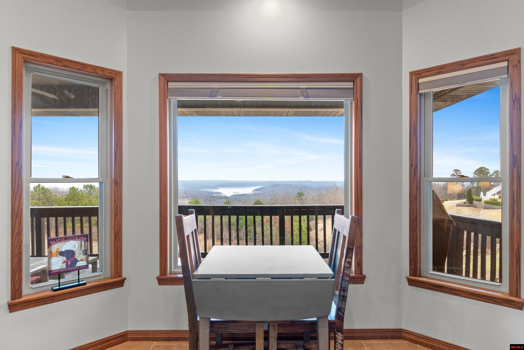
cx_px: 262
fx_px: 317
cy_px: 175
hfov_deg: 79.2
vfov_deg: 57.8
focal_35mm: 22
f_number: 9
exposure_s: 1/5
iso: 200
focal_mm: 14.5
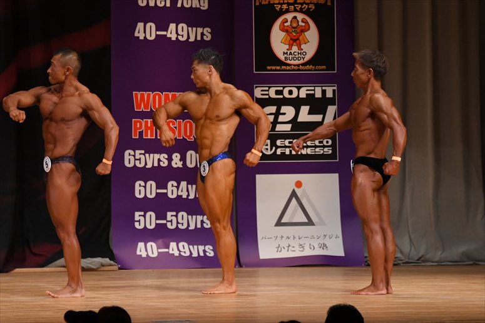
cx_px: 242
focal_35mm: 270
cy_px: 162
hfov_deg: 7.6
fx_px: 3636
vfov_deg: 5.1
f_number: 5.6
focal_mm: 180
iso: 3600
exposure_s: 1/400
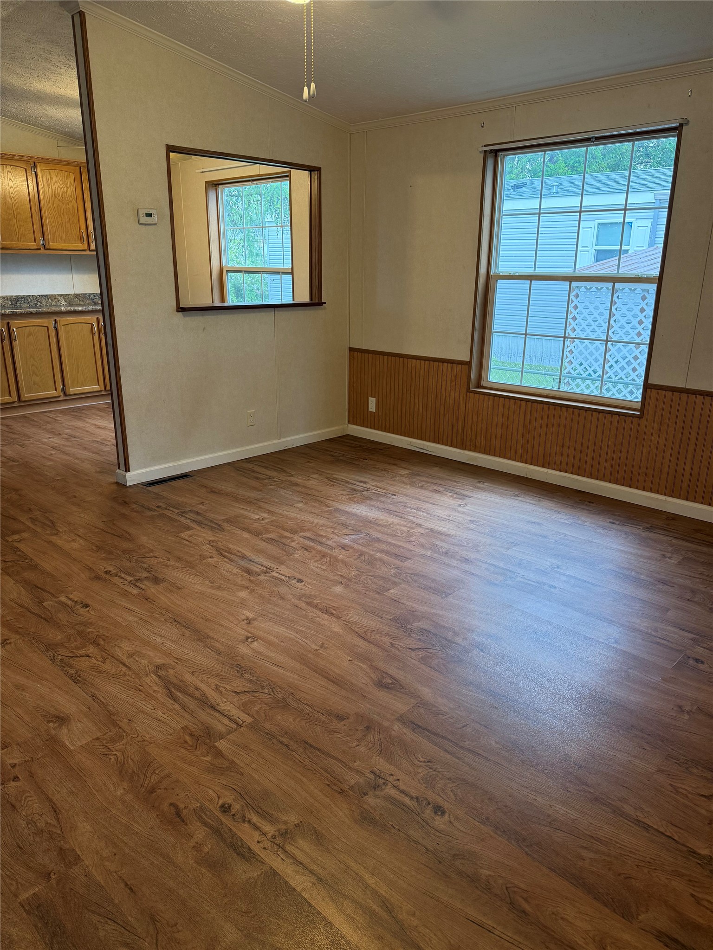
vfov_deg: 71.6
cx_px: 356
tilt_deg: -17.5
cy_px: 475
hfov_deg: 56.8
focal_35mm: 24
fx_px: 659
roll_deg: +0.1
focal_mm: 6.76
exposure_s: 1/113
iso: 200
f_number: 1.78
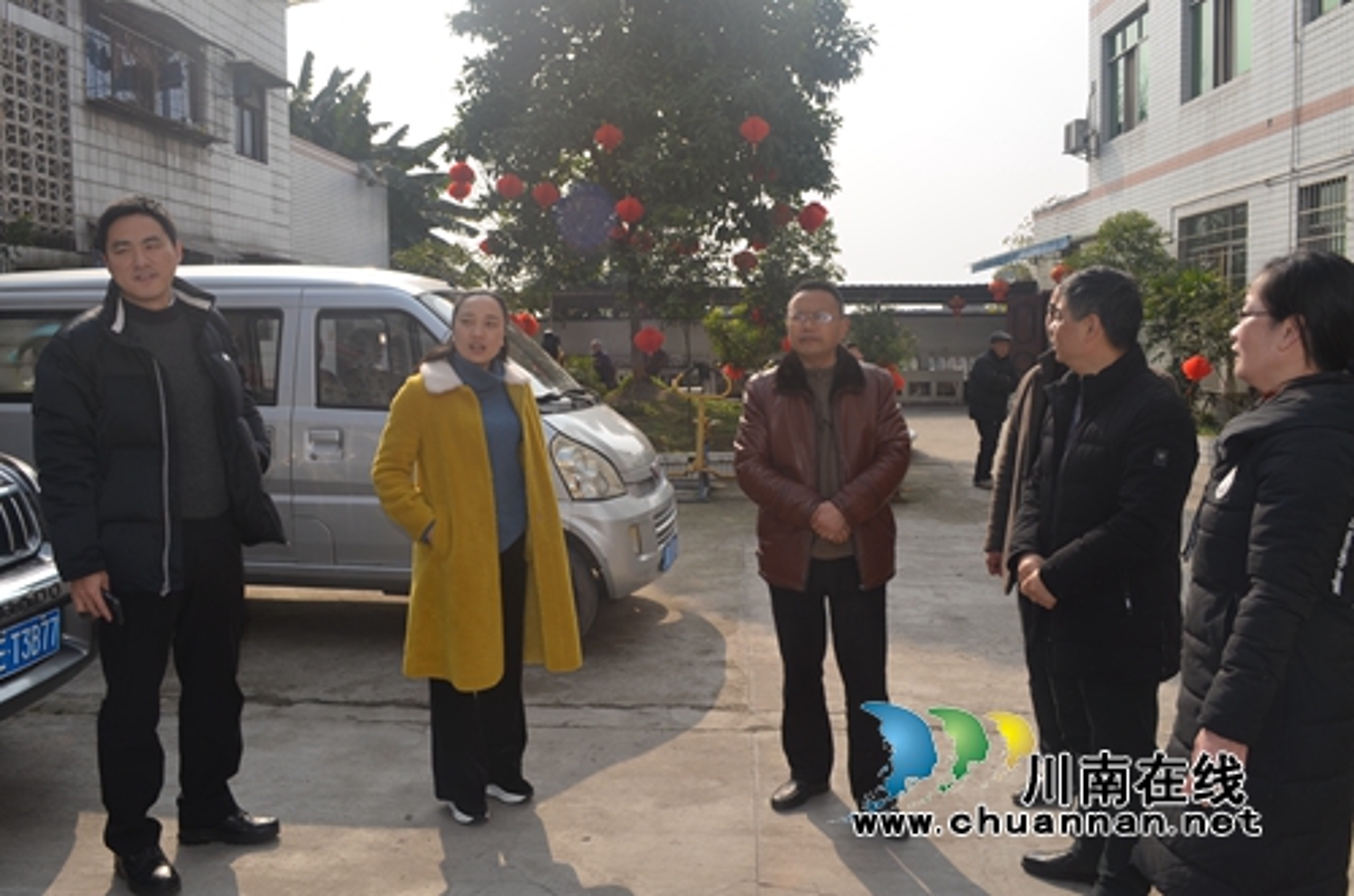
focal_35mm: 30
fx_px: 1126
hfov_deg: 62.0
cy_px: 448
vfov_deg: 43.4
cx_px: 677
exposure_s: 1/200
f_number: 9
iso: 100
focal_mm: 20
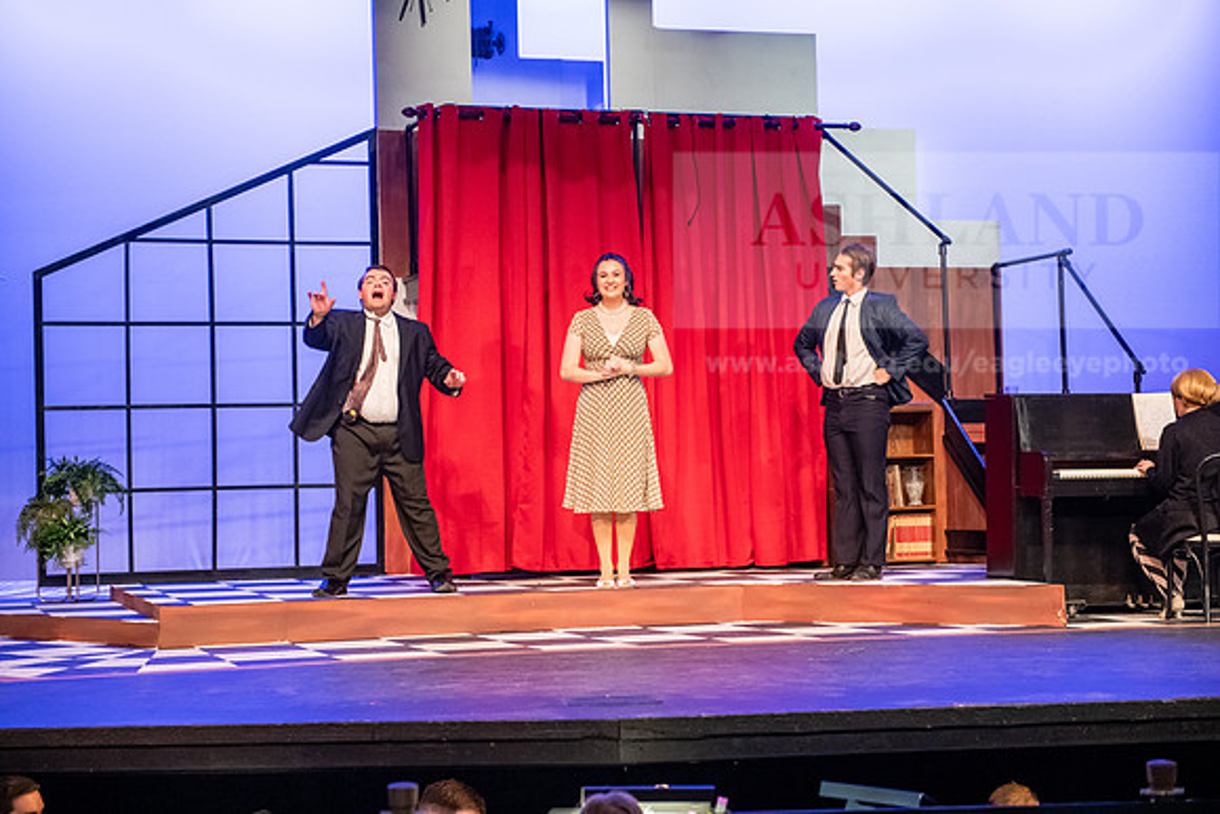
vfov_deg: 19.5
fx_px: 2373
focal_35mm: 70
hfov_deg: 28.8
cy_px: 407
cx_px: 610
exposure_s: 1/200
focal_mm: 70
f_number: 3.2
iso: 3200
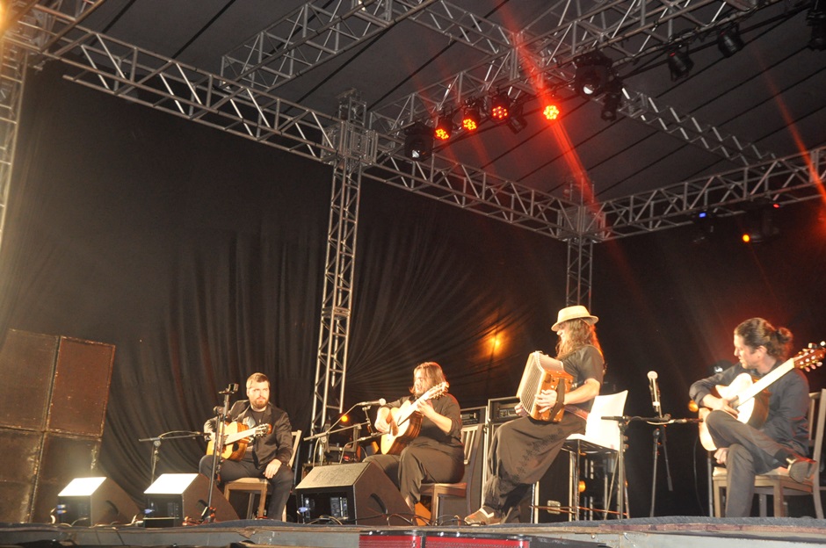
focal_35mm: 51
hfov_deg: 38.9
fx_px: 1169
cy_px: 274
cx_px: 413
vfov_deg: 26.4
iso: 1250
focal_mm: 34
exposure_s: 1/60
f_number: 4.5
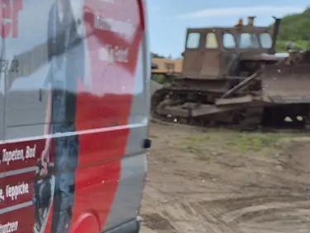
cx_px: -420
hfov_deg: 13.0
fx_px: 1048
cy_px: 277
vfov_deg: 12.4
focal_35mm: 117
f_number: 1.8
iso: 25
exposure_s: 1/2064
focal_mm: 5.4
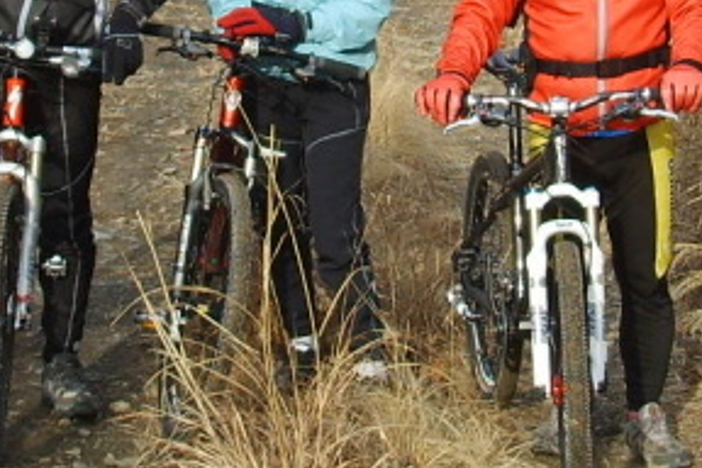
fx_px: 2808
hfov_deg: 14.3
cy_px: 24
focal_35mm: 144
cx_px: 375
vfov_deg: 9.5
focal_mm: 6.6
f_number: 3.5
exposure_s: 1/350
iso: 50
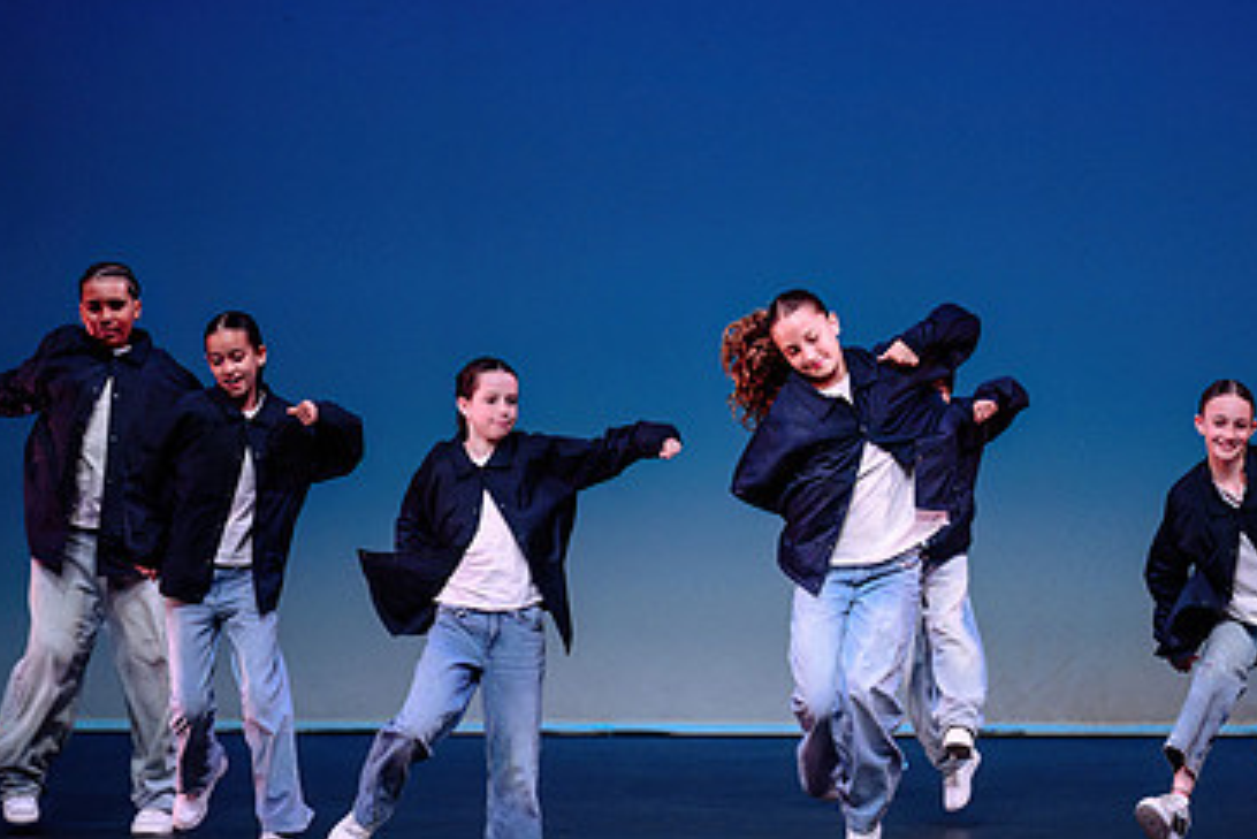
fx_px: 6671
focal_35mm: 191
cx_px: 787
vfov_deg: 7.2
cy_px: 578
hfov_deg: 10.8
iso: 1600
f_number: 2.8
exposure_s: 1/640
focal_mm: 120
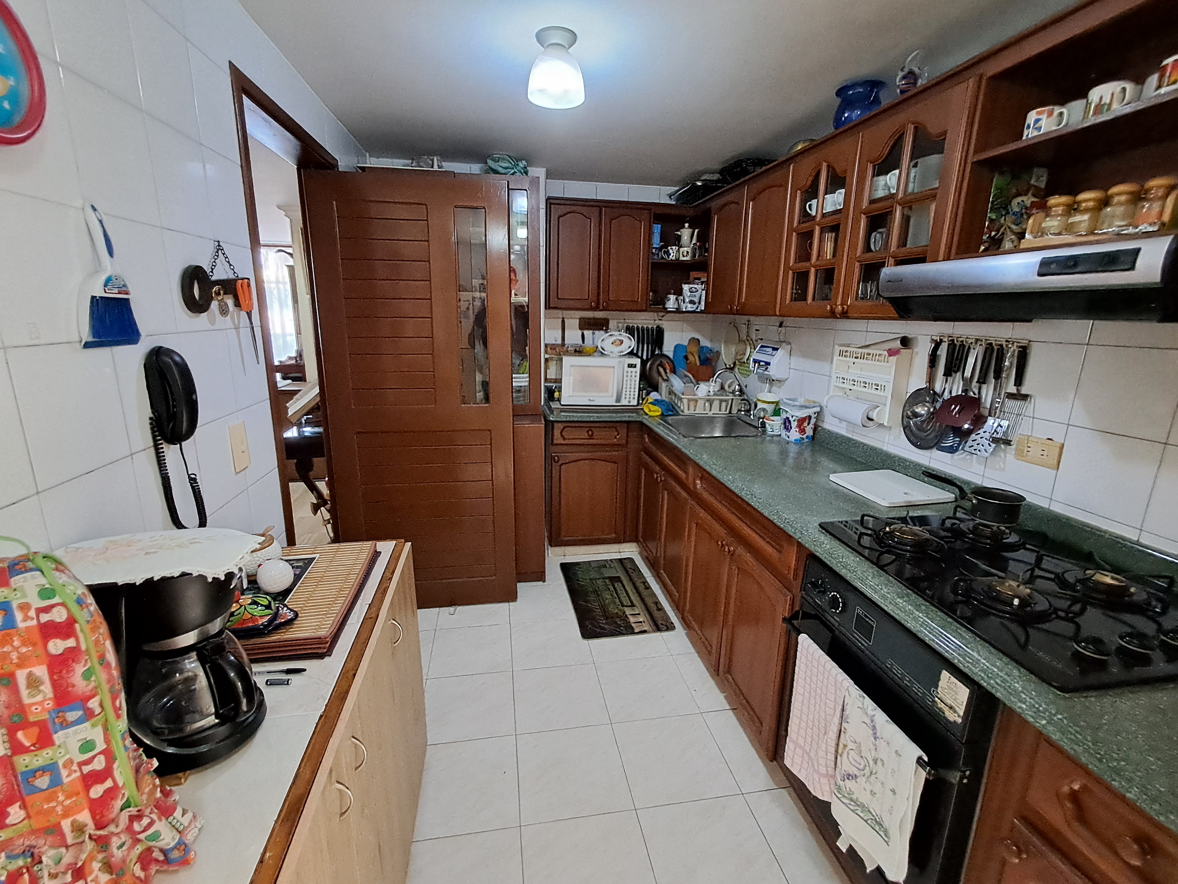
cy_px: 442
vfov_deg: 78.1
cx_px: 589
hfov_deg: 94.5
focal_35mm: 16
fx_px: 544
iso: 400
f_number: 2.2
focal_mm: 1.64
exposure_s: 1/25
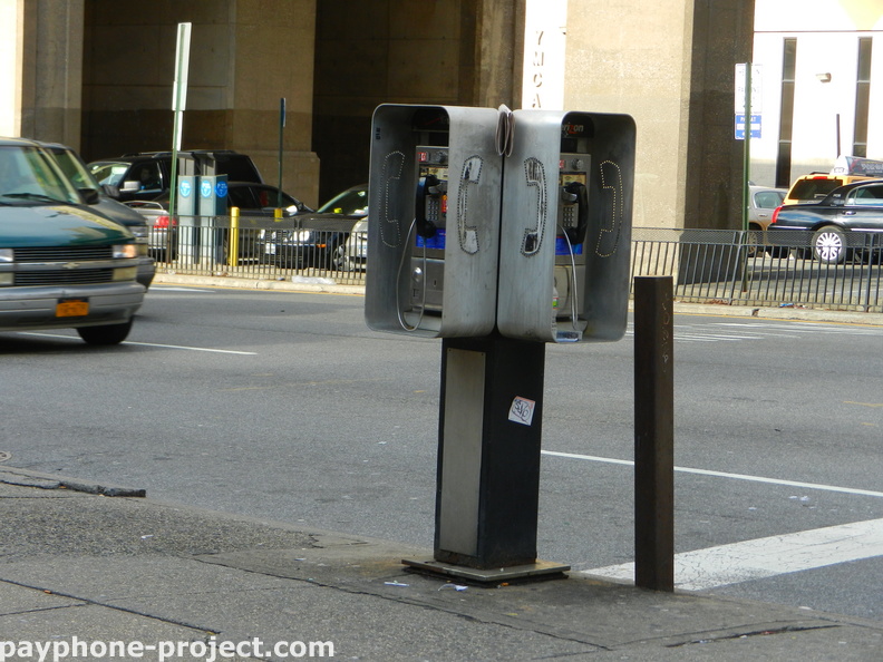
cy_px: 331
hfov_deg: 21.5
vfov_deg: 16.2
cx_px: 442
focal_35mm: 91
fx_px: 2321
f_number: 4.9
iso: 160
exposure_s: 1/250
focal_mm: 16.3
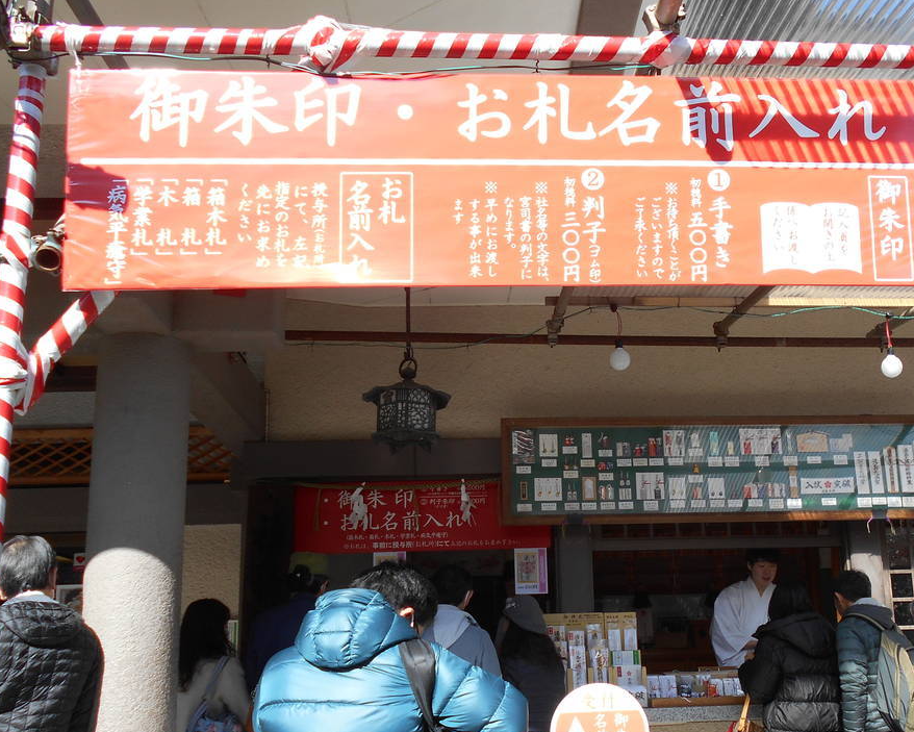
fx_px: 1082
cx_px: 564
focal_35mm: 40
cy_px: 433
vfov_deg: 37.2
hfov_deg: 45.4
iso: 80
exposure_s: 1/400
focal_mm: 5.1
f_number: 3.4
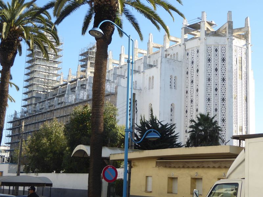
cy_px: 98
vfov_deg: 24.4
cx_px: 132
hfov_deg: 32.2
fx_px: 456
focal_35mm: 60
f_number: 4.2
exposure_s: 1/250
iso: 80
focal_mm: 10.3
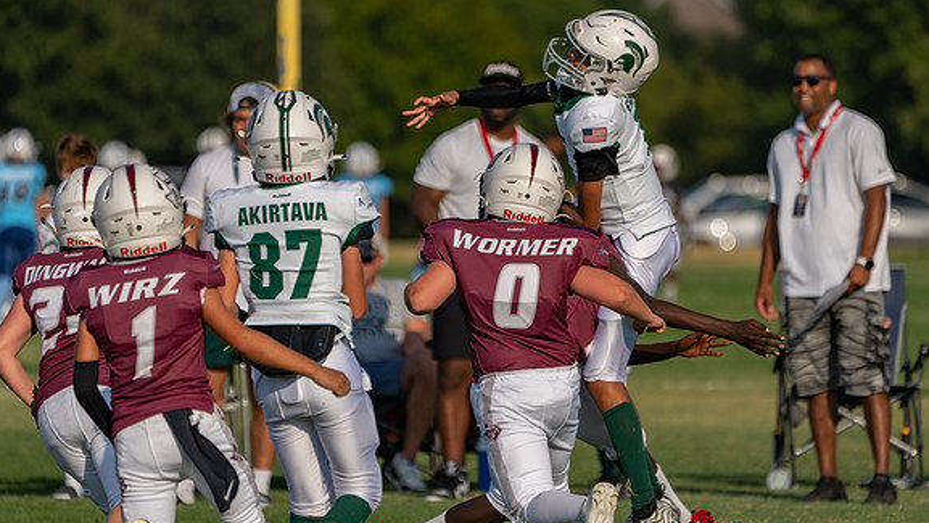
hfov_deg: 4.1
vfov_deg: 2.3
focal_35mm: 523
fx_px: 12887
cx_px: 554
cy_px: 276
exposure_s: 1/1600
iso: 200
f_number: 5.6
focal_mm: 400
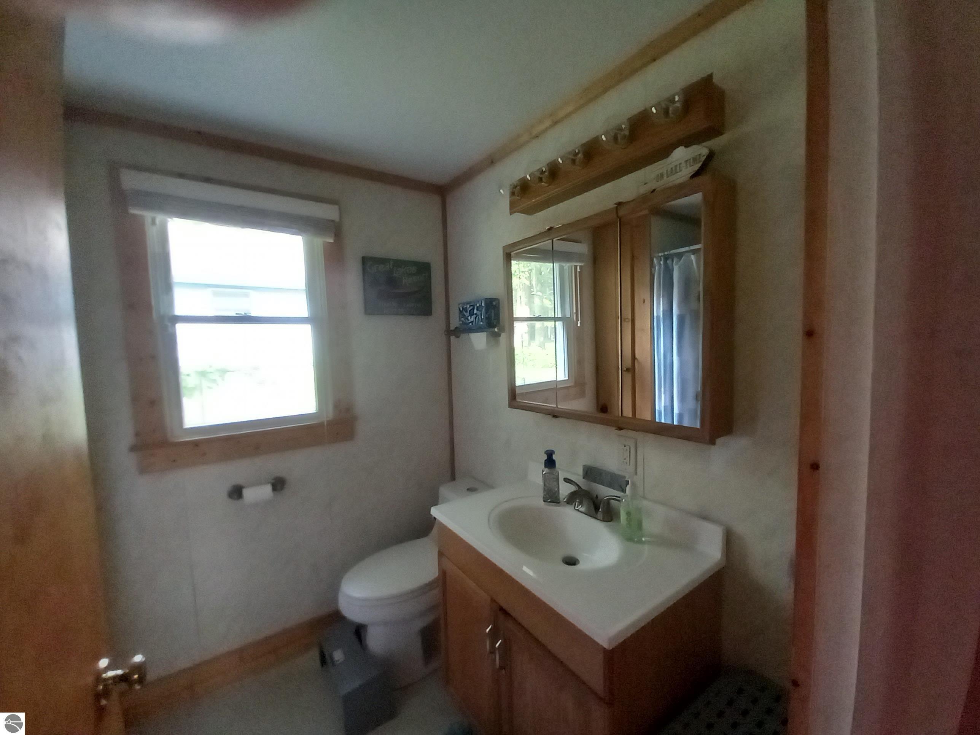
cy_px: 368
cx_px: 490
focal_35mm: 13
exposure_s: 1/24
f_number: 2.2
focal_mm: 1.13
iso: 320
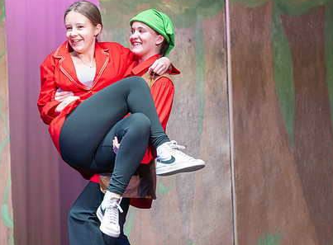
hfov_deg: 11.7
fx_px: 1616
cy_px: 148
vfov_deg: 8.7
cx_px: 97
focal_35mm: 169
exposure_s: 1/320
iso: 560
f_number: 2.8
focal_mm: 97
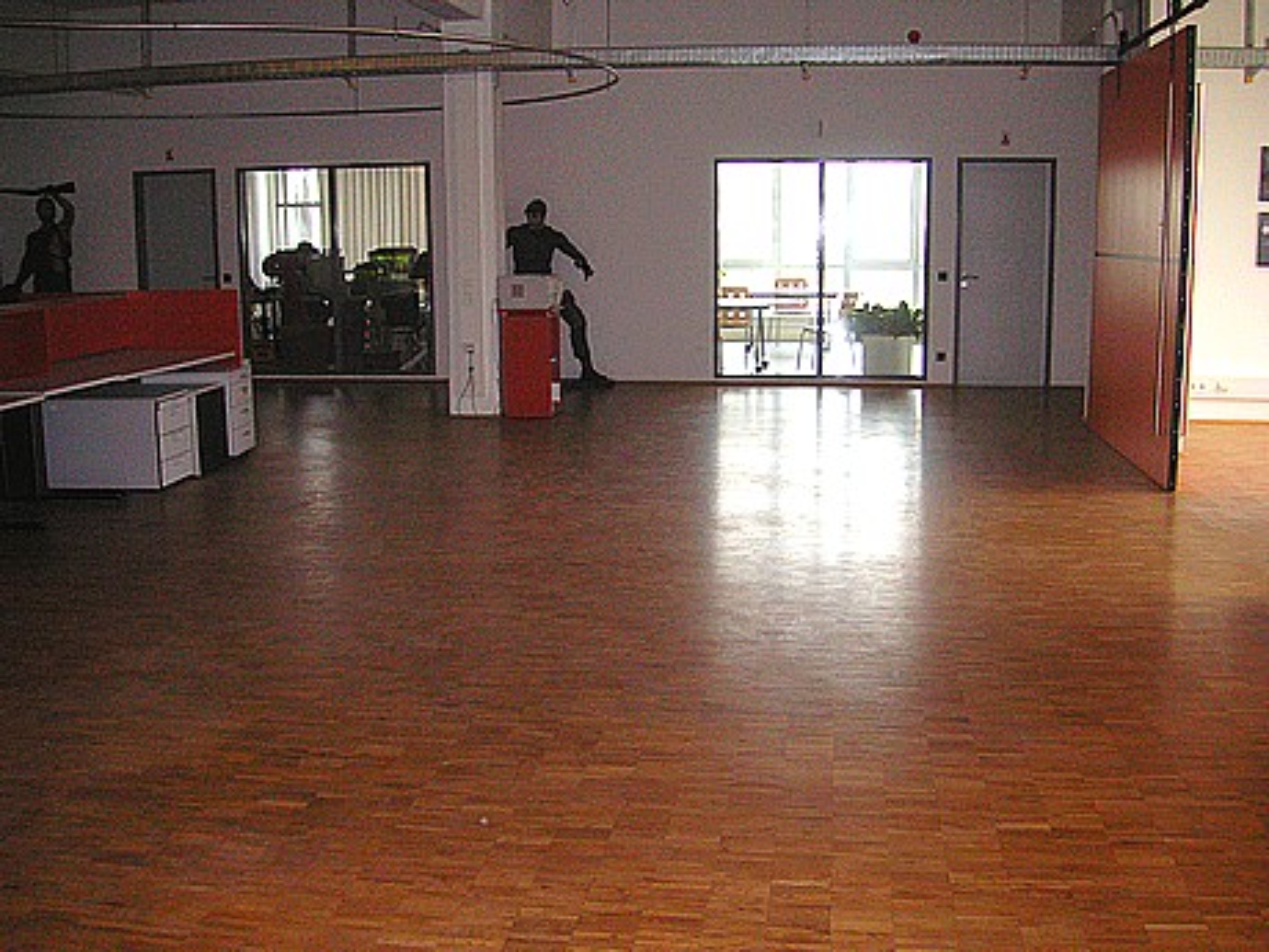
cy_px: 476
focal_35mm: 37
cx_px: 634
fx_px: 1356
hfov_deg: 50.1
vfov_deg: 38.7
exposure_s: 1/45
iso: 160
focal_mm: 6.1
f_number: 2.8
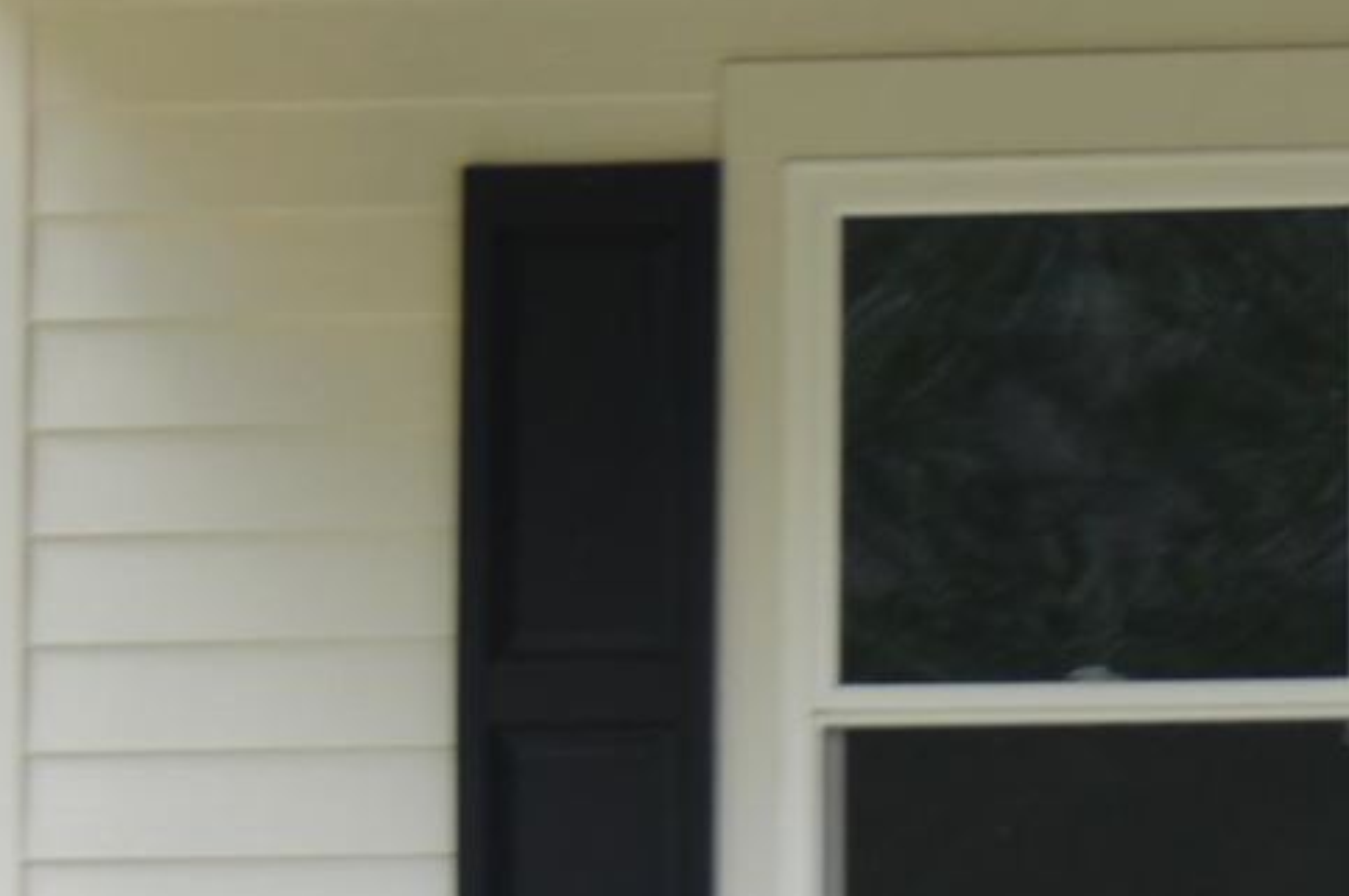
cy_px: 148
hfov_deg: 4.5
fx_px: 17145
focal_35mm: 458
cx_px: 905
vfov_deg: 3.0
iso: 125
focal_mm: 48
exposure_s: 1/125
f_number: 5.6
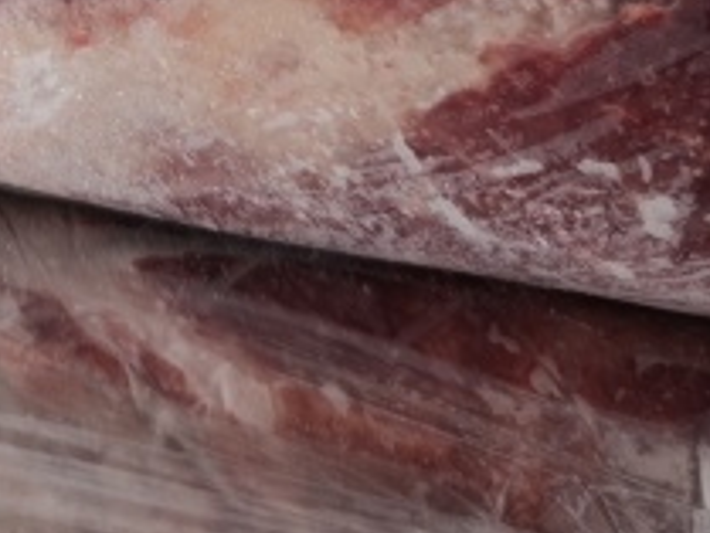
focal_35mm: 88
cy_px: -438
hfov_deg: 20.4
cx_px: -197
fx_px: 1806
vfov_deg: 14.6
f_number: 1.62
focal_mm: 6.55
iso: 50
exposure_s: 1/268
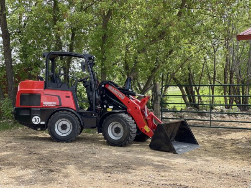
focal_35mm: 64
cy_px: 94
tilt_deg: -1.7
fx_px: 464
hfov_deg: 30.3
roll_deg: +0.5
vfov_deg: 22.9
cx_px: 126
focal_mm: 7.5
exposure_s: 1/290
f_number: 2.2
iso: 20
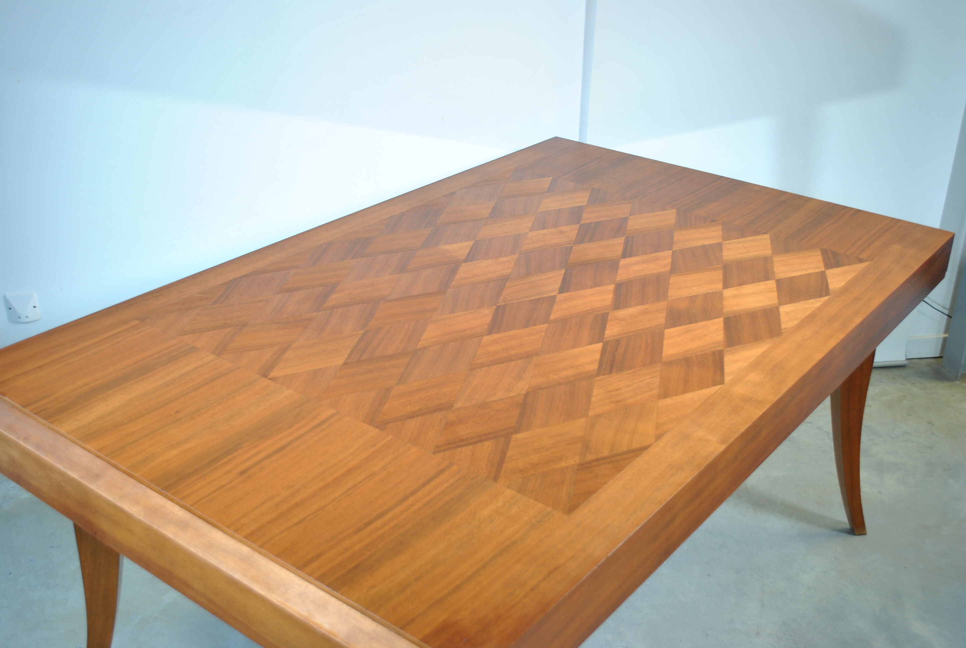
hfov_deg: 49.5
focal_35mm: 39
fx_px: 1049
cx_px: 483
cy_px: 324
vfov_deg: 34.4
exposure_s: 1/20
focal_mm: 26
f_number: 4.5
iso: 200
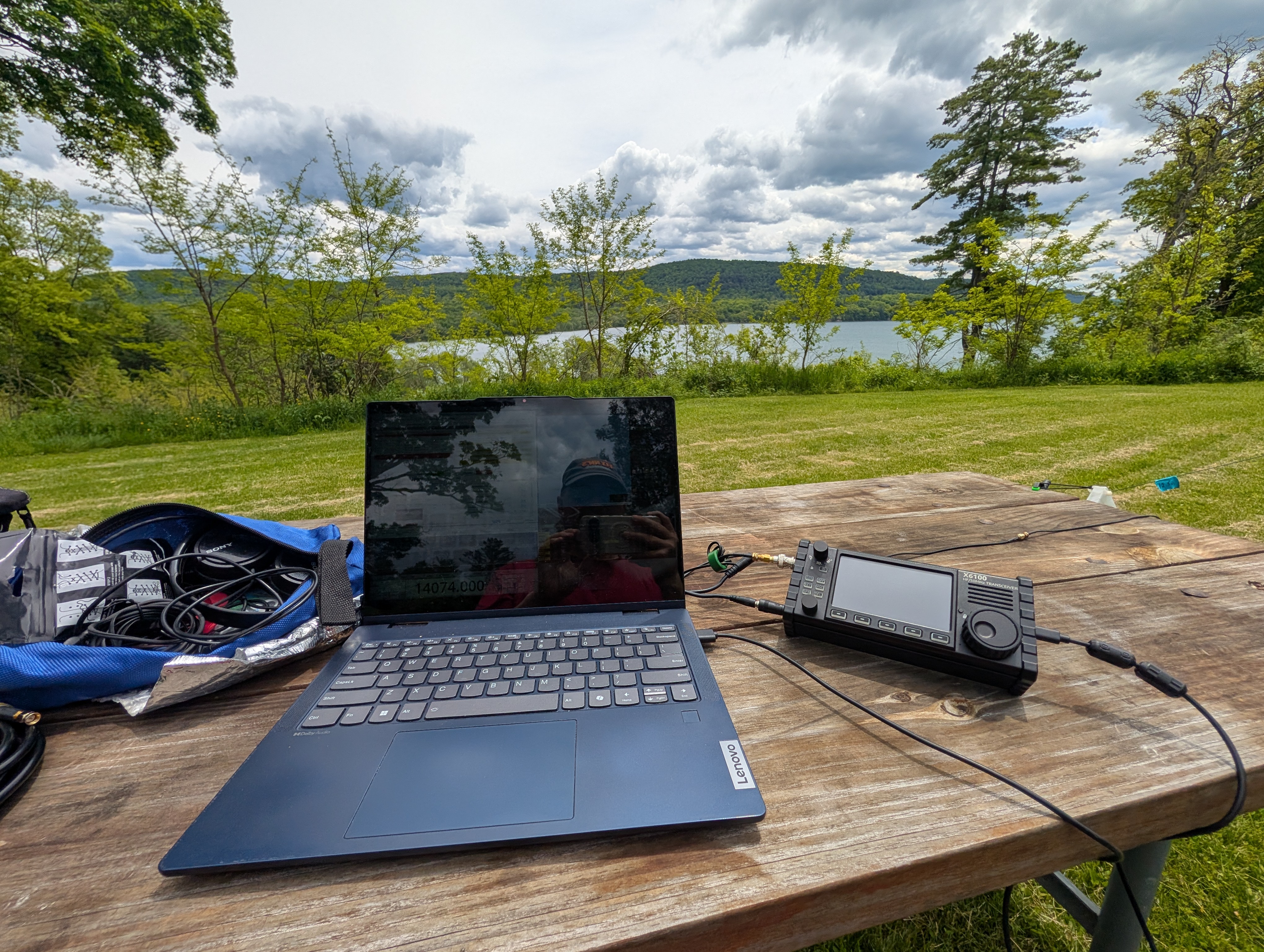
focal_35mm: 12
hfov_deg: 110.5
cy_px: 476
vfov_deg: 94.6
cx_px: 632
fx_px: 439
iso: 52
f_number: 1.7
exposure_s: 1/3906
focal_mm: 2.02
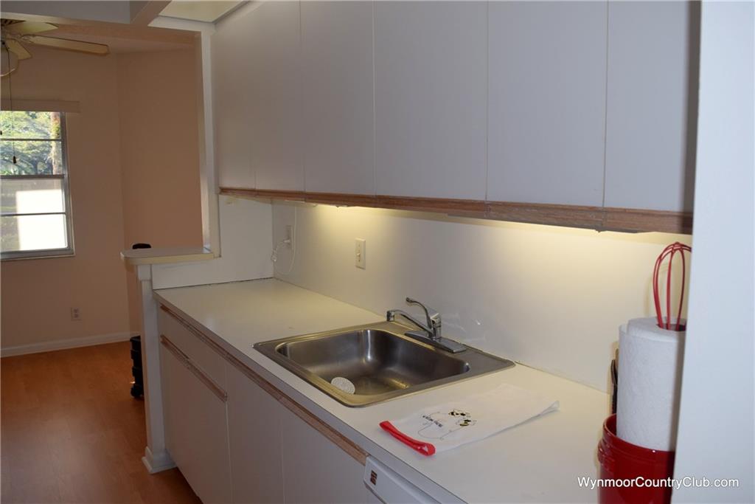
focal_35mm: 27
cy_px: 252
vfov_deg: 47.9
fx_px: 566
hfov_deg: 67.4
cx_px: 378
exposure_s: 1/200
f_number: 6.3
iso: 400
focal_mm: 18
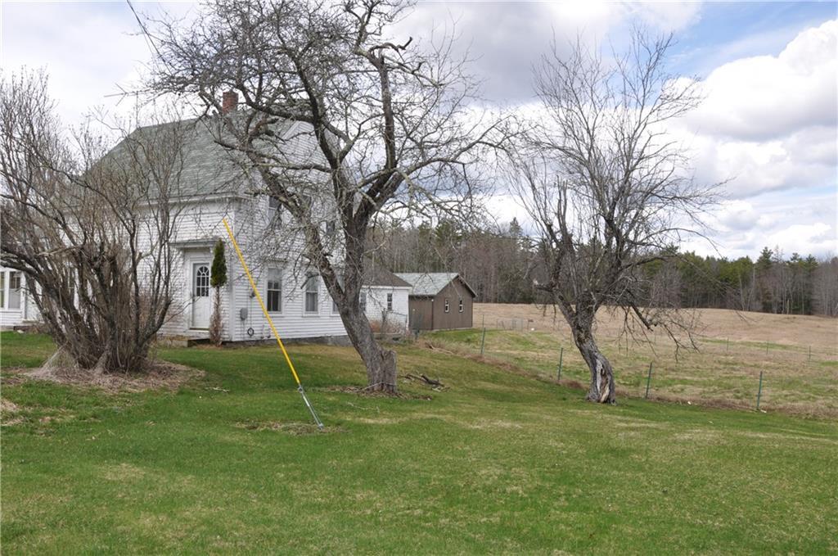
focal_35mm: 27
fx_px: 627
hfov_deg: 67.5
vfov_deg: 47.8
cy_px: 278
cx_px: 419
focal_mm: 18
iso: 200
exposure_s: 1/200
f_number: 10
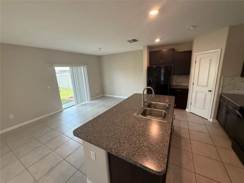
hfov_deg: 102.1
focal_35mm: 14
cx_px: 122
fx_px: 99
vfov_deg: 85.7
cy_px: 92
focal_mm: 2.22
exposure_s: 1/120
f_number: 2.2
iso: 320
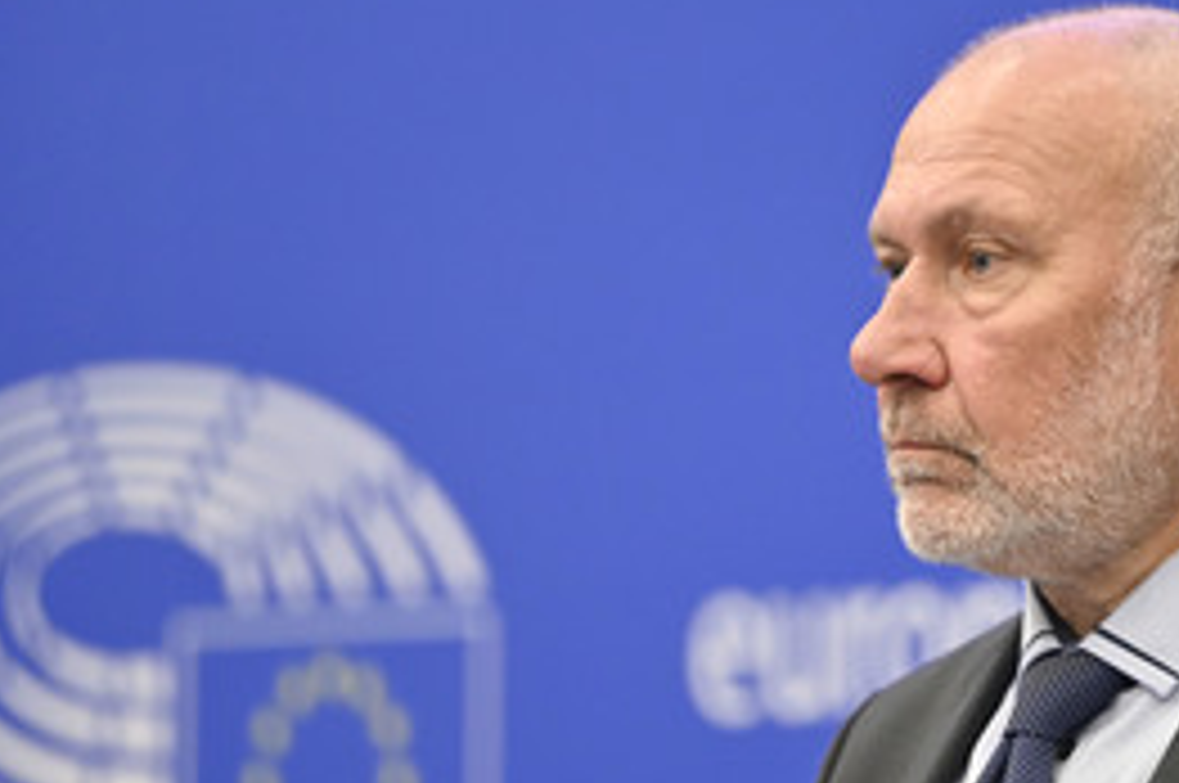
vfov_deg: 4.0
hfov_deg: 6.0
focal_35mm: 344
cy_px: 612
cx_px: 853
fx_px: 11252
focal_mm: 200
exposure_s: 1/320
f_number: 2.8
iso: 2000
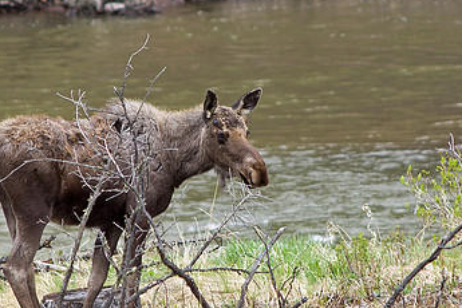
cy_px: 143
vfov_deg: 2.7
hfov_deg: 4.1
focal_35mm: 505
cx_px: 213
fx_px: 6480
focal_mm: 200
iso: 100
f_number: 3.2
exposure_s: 1/320
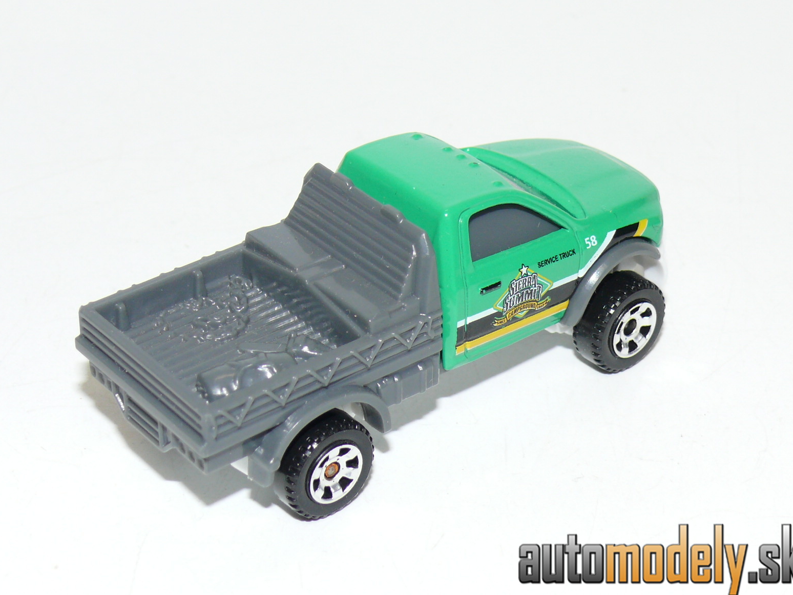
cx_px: 395
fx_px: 2108
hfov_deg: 21.3
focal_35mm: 92
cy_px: 290
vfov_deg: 16.1
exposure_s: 1/30
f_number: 4
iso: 100
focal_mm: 12.5
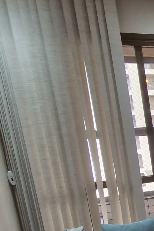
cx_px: 331
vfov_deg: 35.1
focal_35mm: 55
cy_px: 186
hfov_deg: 16.6
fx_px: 353
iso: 80
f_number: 2.2
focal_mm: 1.74
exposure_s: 1/60
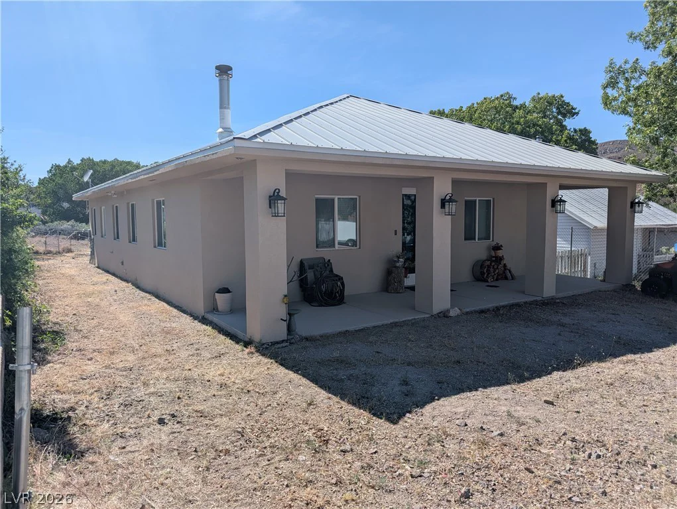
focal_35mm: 24
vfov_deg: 56.9
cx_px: 338
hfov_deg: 71.5
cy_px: 254
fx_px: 470
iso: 23
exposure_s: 1/1381
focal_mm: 6.9
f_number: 1.68
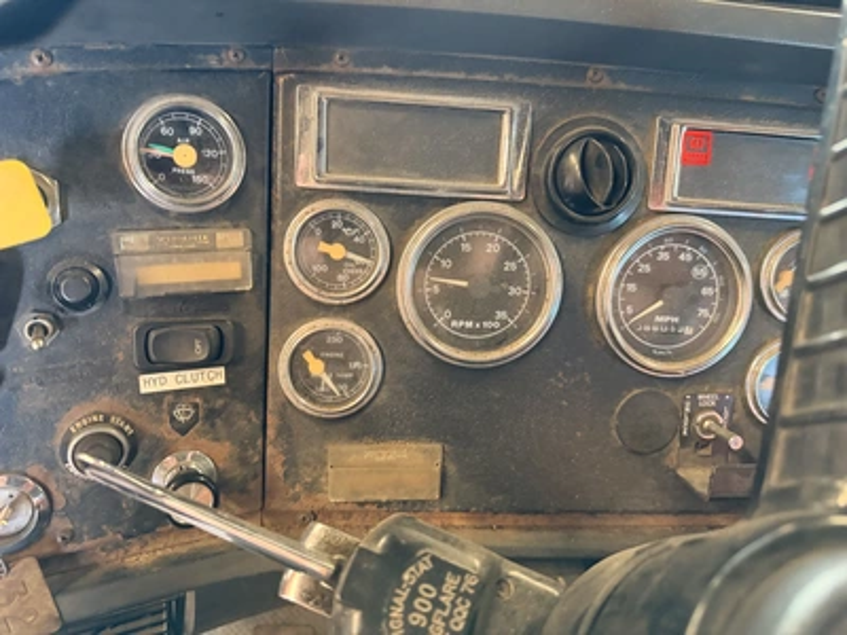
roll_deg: -5.5
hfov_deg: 71.6
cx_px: 424
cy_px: 318
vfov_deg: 56.8
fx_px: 587
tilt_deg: -43.1
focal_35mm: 24
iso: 800
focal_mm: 6.76
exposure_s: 1/47
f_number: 1.78
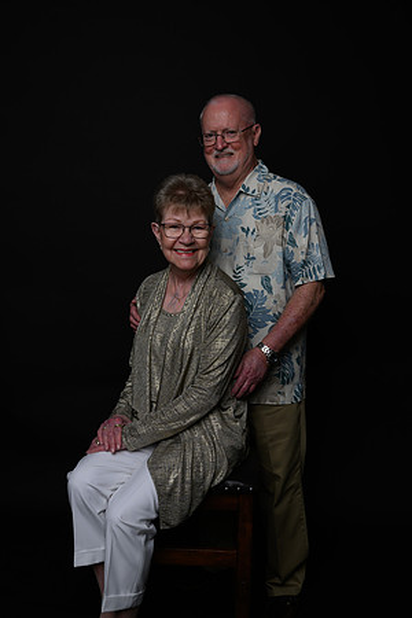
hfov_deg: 36.9
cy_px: 309
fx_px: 618
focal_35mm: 36
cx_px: 206
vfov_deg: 53.1
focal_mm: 36
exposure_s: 1/125
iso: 400
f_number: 10
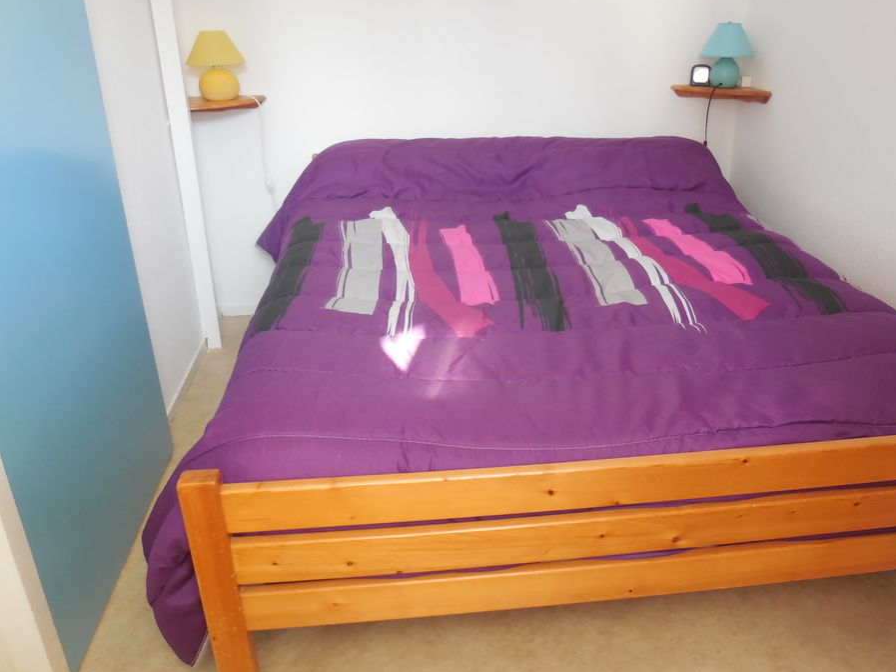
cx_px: 498
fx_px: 750
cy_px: 330
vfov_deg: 48.2
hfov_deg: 61.5
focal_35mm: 29
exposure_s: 1/30
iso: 320
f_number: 3.5
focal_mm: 4.6
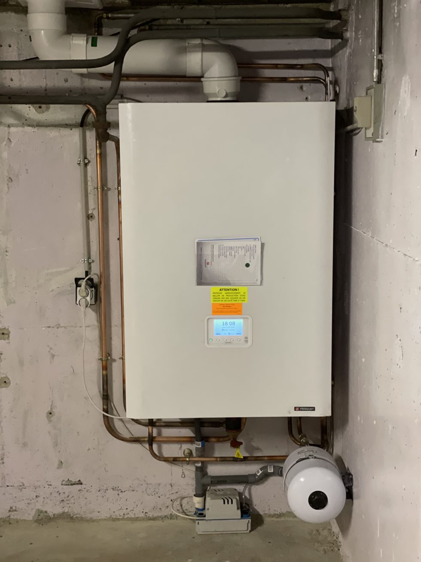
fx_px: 843
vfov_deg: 36.8
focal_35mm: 52
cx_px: 210
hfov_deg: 28.0
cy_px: 281
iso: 400
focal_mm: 6
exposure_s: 1/20
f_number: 2
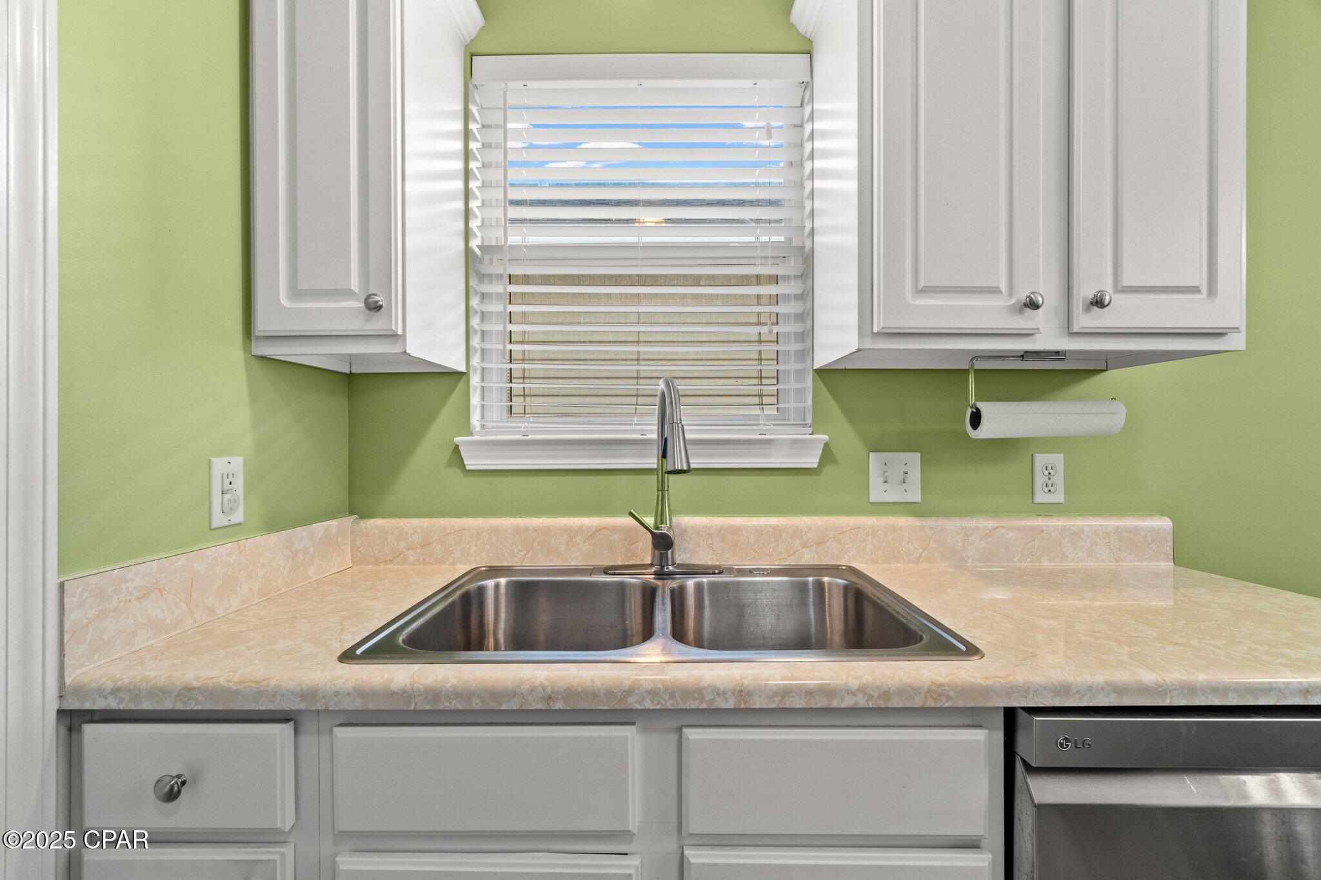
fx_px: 550
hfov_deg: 100.4
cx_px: 660
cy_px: 440
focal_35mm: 15
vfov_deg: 77.3
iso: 400
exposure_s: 1
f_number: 8
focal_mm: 10
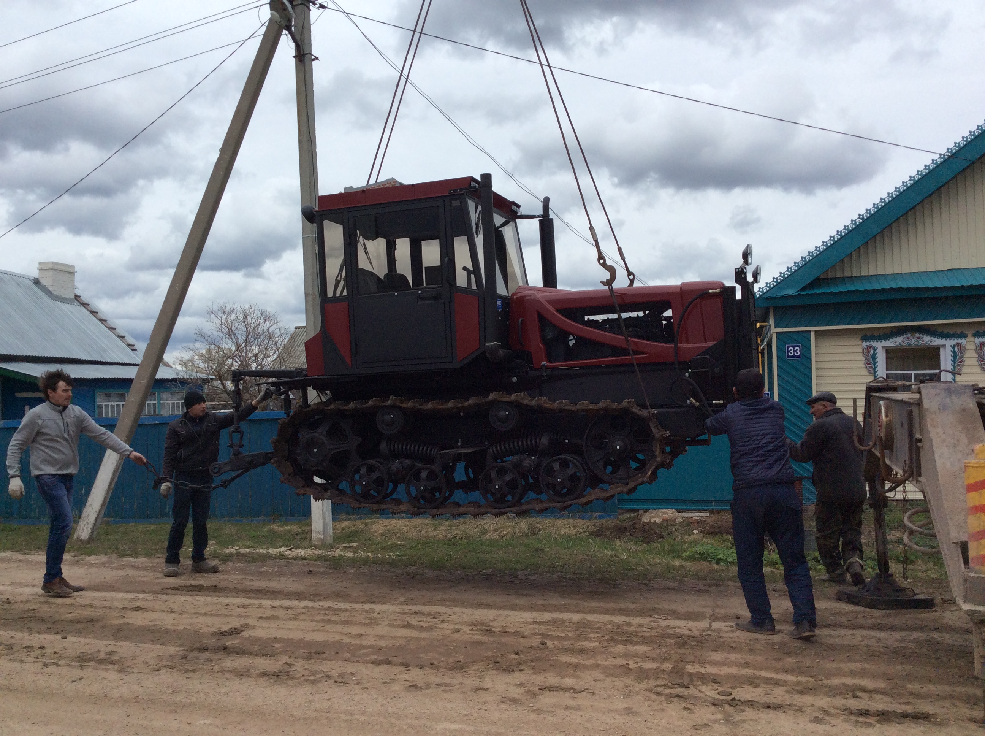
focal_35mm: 32
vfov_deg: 44.1
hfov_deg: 56.9
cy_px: 368
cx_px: 492
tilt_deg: +0.3
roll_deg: +0.8
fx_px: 909
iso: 32
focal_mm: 3.3
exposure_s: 1/1590
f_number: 2.4
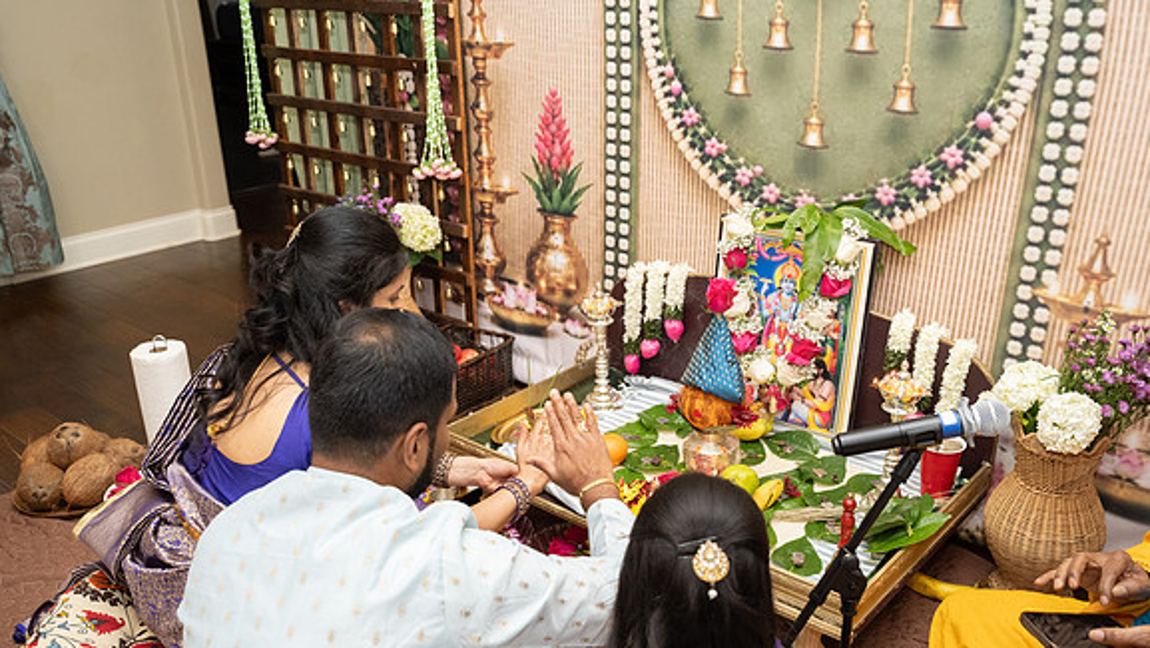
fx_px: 1007
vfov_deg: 35.6
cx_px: 576
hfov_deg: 59.5
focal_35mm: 33
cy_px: 368
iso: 1000
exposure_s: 1/160
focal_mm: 29
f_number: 3.5
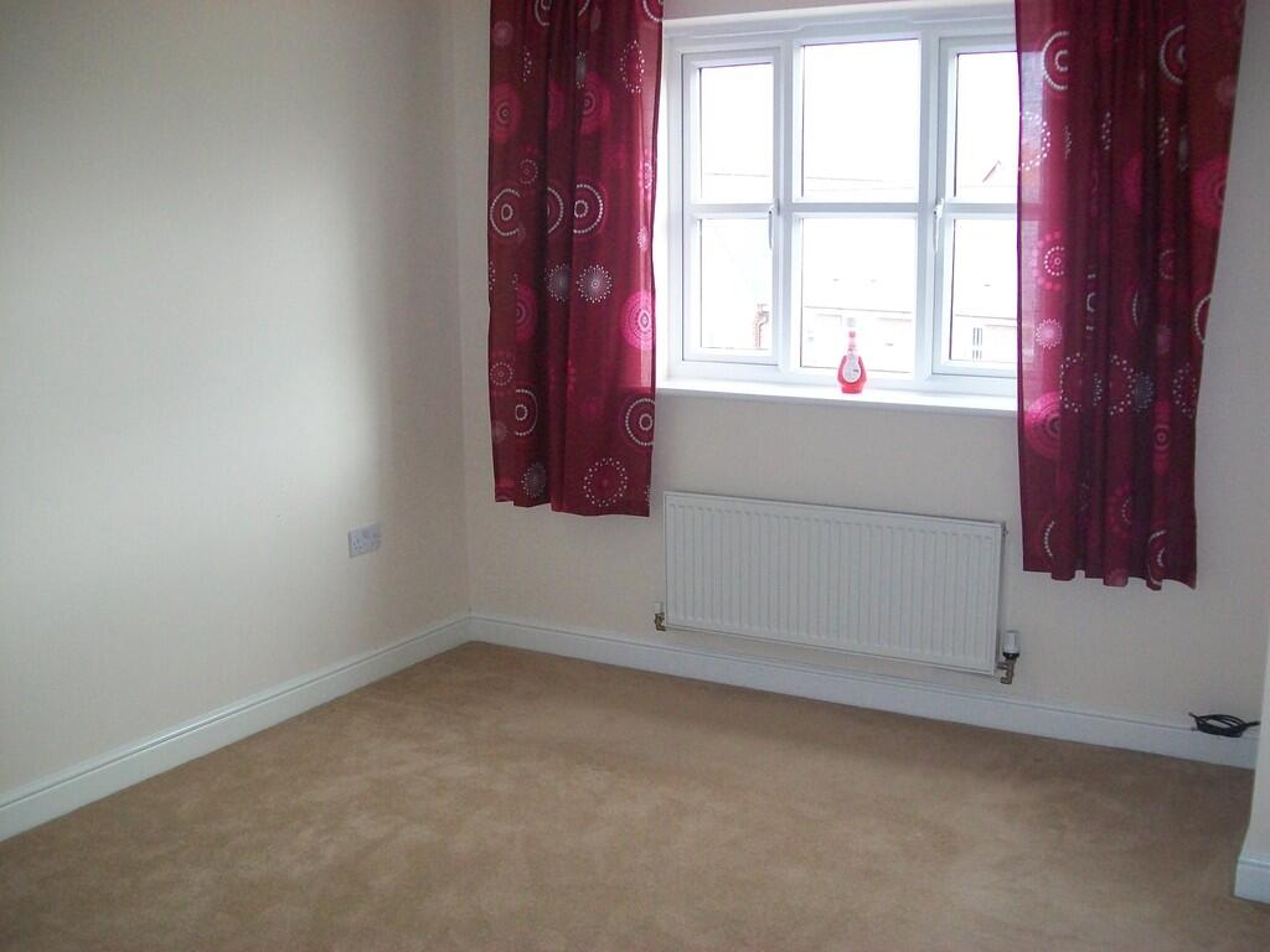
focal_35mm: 36
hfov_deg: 51.4
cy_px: 476
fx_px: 1321
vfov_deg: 39.7
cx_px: 635
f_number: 2.7
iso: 160
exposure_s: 1/60
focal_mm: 6
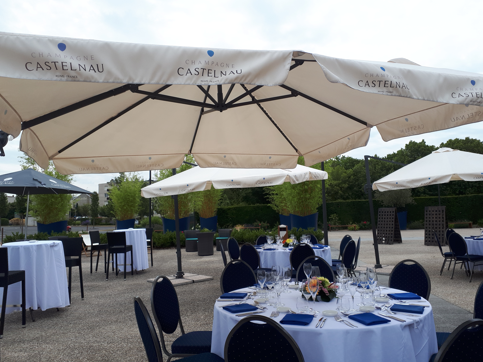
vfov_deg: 51.4
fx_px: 377
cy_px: 181
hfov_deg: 65.3
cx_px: 242
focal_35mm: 27
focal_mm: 3.6
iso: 40
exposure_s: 1/1295
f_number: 1.9
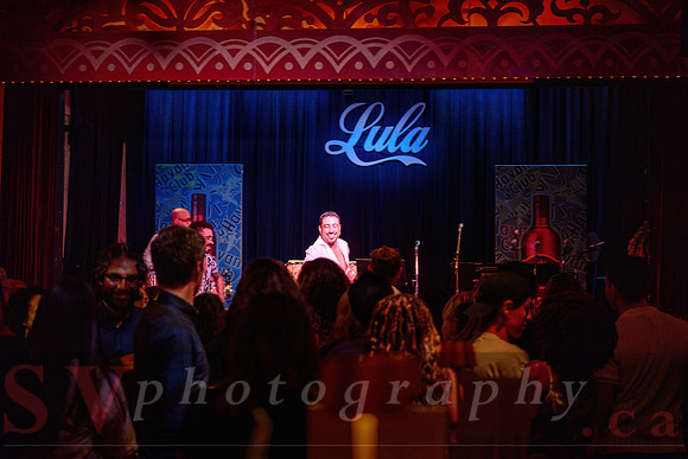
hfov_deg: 28.1
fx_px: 1377
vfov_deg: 18.9
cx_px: 344
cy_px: 230
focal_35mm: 72
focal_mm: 70
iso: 800
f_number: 2.8
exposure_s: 1/100
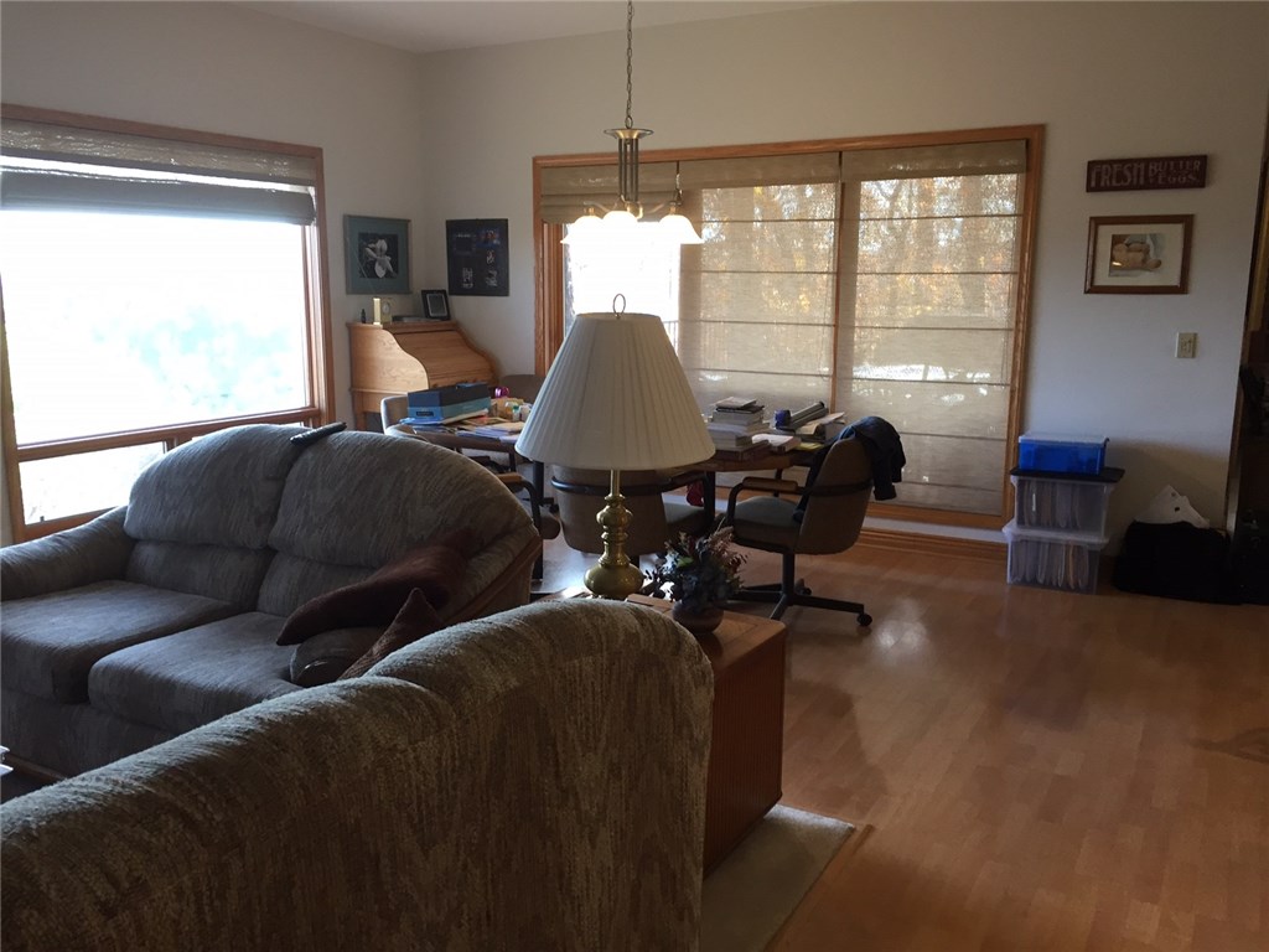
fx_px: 1063
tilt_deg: -9.5
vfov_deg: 48.2
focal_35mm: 29
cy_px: 476
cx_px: 634
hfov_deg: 61.7
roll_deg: -2.1
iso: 40
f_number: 2.2
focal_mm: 4.15
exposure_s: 1/30
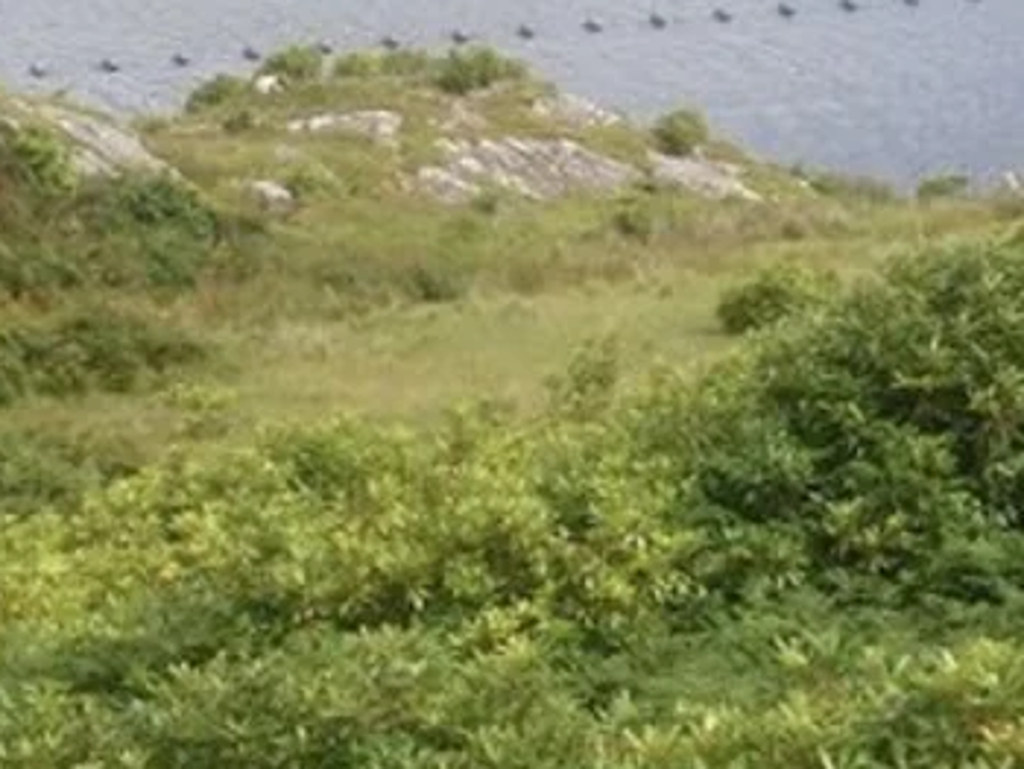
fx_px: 4263
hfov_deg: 13.6
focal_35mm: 144
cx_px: 919
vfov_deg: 10.3
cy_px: 58
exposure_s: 1/200
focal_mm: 6.3
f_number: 4.5
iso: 80
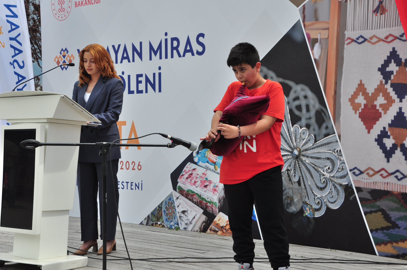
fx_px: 745
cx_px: 204
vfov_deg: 20.6
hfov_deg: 30.5
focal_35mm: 66
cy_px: 135
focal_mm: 44
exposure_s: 1/640
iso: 400
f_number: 13
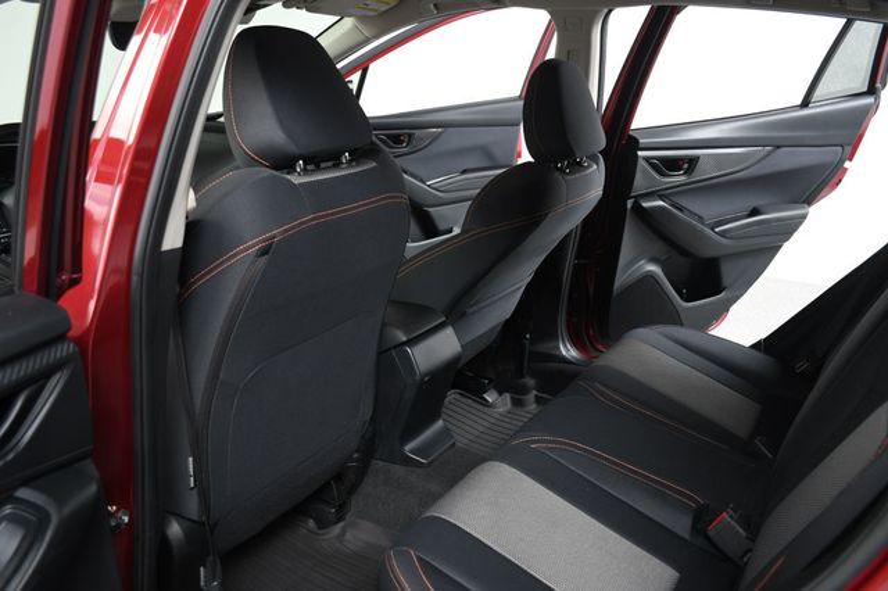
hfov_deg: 57.2
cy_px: 296
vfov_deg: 39.9
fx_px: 814
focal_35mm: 33
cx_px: 444
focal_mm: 22
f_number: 4.5
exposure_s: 1/160
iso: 100
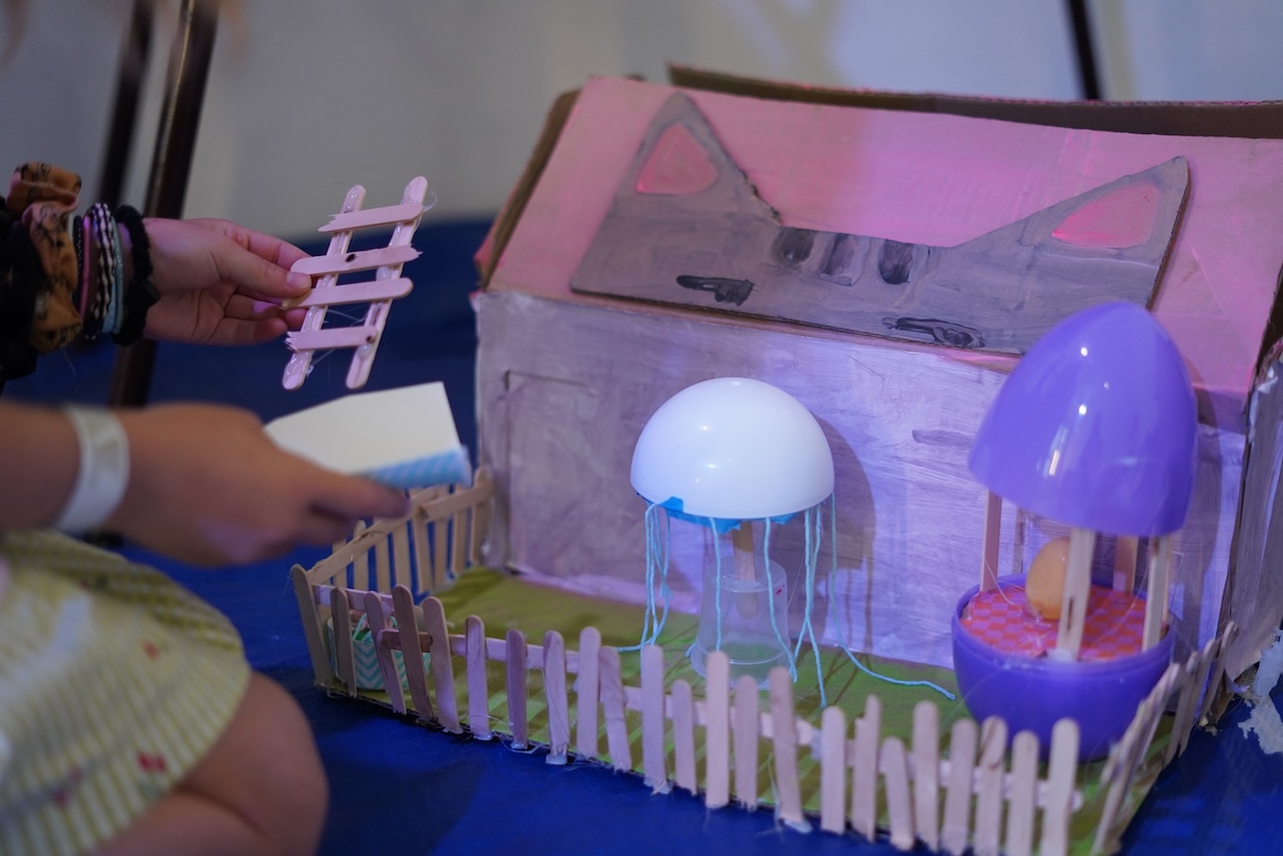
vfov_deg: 27.0
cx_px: 642
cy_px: 428
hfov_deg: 39.6
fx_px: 1782
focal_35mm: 50
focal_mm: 50
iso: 1600
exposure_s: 1/160
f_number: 2
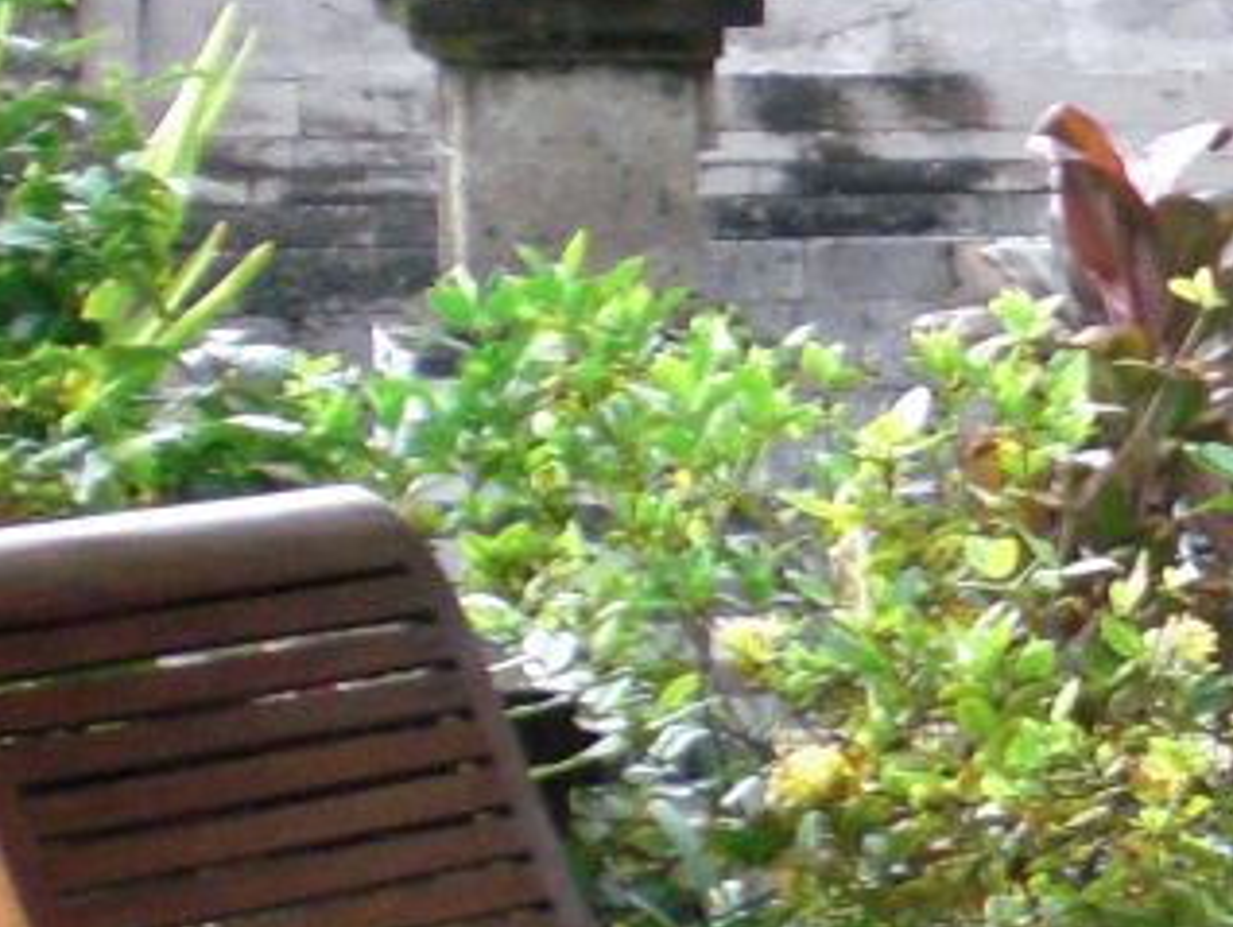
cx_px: 2167
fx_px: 6808
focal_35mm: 191
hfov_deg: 9.8
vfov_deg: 7.8
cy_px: 877
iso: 200
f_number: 3.1
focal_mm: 6.3
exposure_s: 1/125
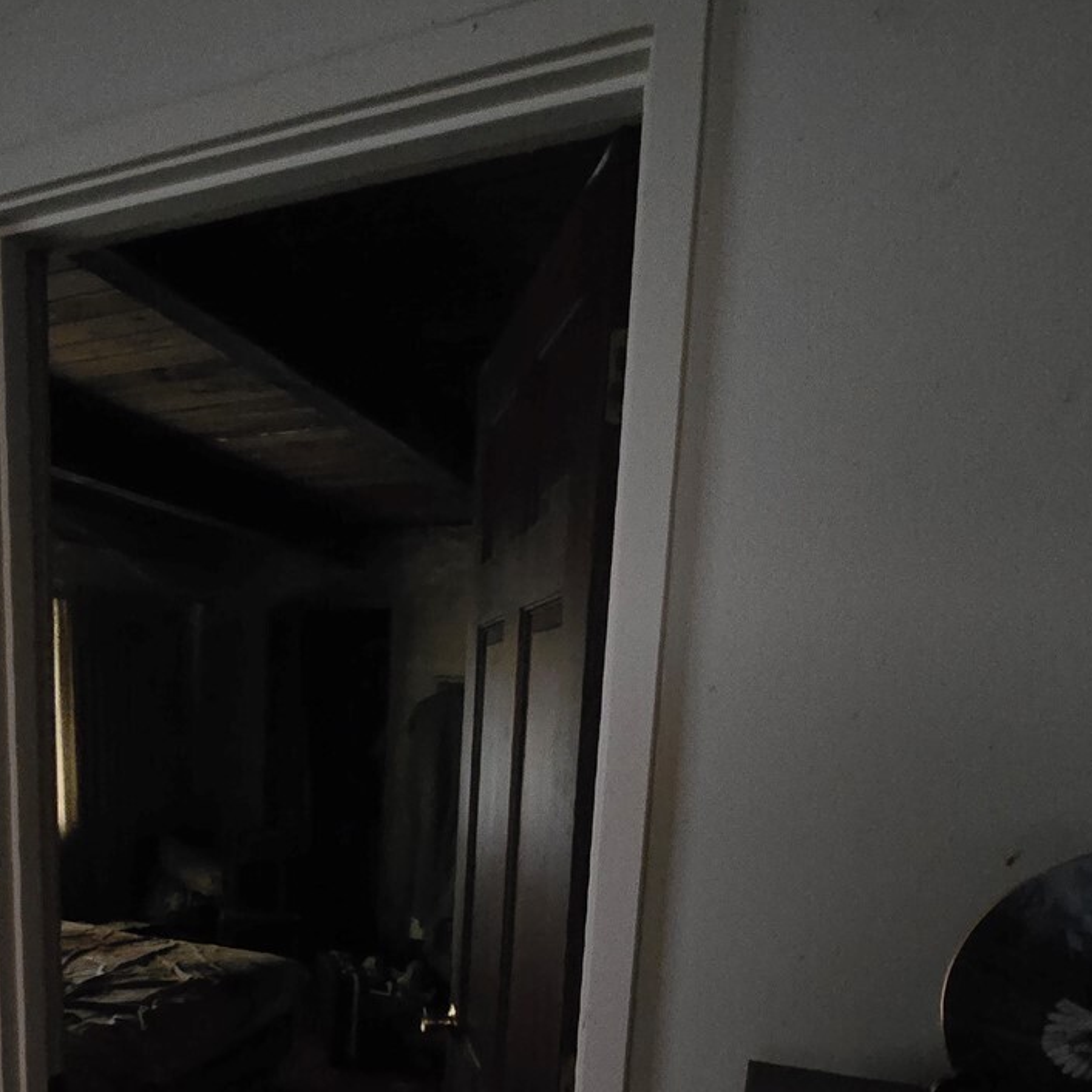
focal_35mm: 26
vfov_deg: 56.3
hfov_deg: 58.6
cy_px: 882
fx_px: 928
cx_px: 310
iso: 3200
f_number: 2.2
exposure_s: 1/15
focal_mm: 2.2
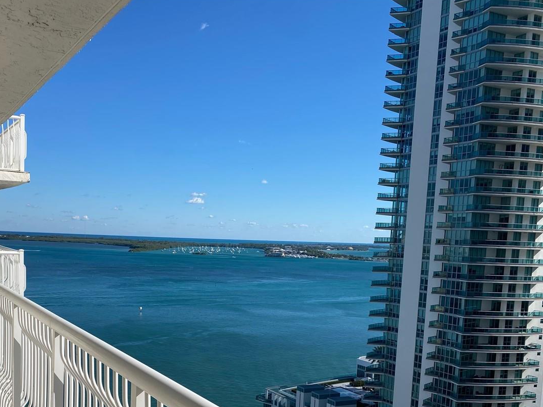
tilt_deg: -5.2
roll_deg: -2.7
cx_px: 185
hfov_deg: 47.2
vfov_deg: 36.1
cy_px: 300
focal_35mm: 39
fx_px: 612
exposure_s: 1/5025
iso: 32
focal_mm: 4.25
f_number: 1.8
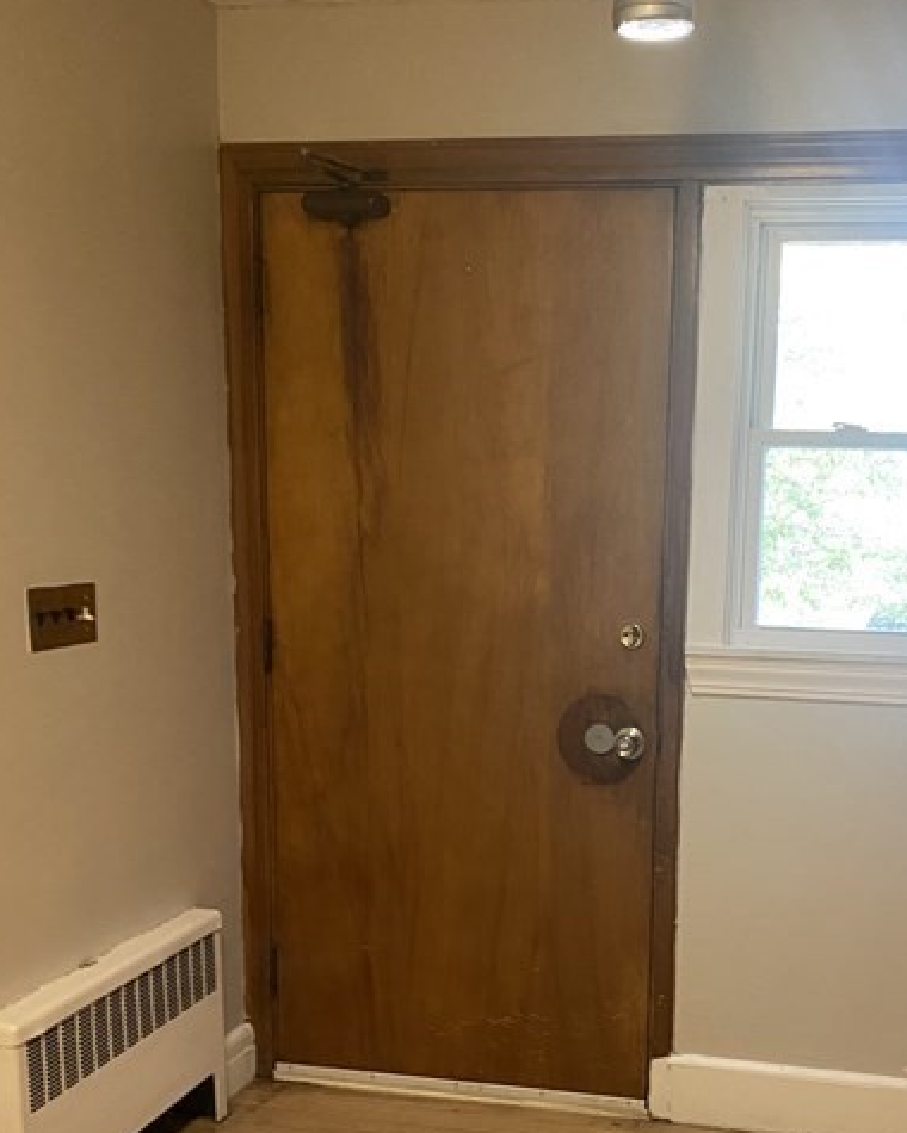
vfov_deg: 44.1
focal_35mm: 41
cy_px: 766
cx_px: 635
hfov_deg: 36.0
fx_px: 1376
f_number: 1.8
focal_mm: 4.25
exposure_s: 1/60
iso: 250
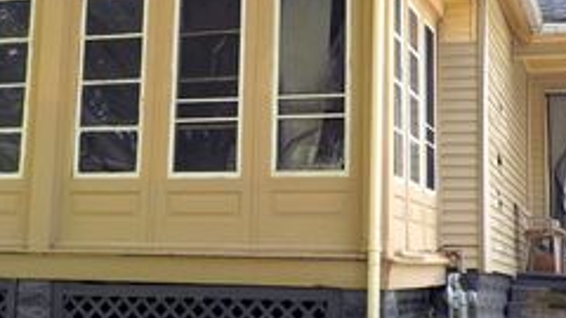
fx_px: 1021
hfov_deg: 31.0
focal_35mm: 68
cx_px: 248
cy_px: 91
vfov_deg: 17.7
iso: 125
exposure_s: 1/250
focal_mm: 4.1
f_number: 3.3
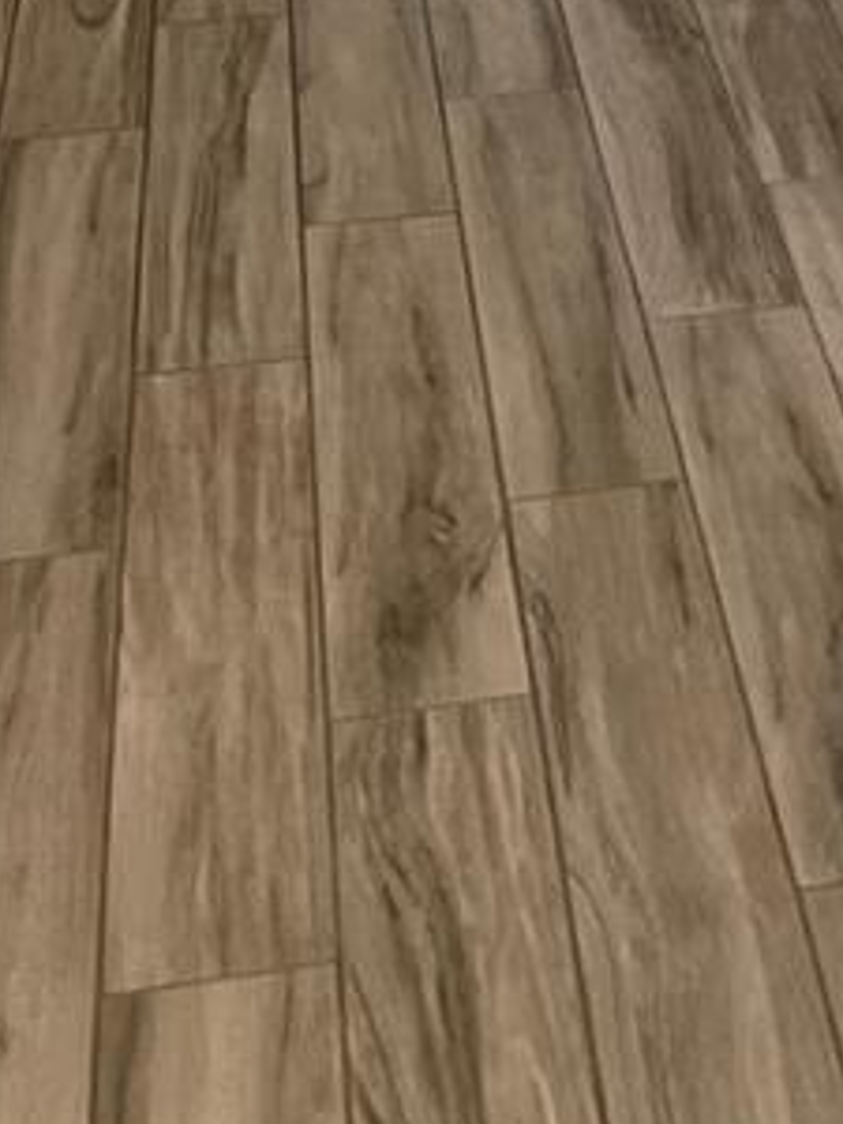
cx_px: 1218
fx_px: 3377
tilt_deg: -6.1
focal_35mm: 104
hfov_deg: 13.5
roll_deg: -0.9
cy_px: -776
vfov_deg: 16.4
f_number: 1.6
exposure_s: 1/60
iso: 64
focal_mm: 4.2
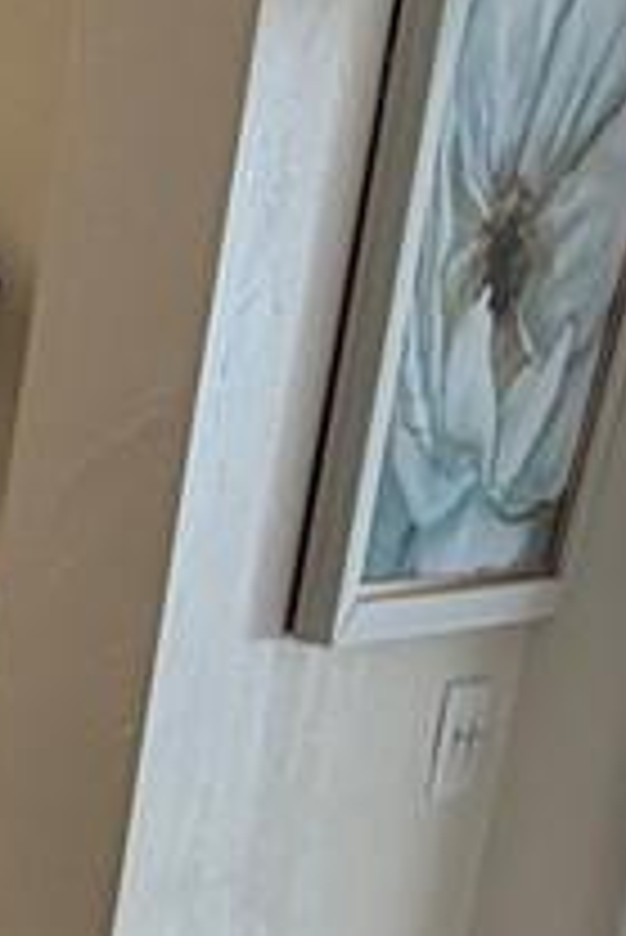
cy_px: 1071
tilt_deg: -13.2
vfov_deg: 17.5
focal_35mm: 112
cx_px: -1572
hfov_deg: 8.7
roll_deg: -1.1
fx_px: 2916
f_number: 2.2
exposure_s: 1/120
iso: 80
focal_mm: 2.22
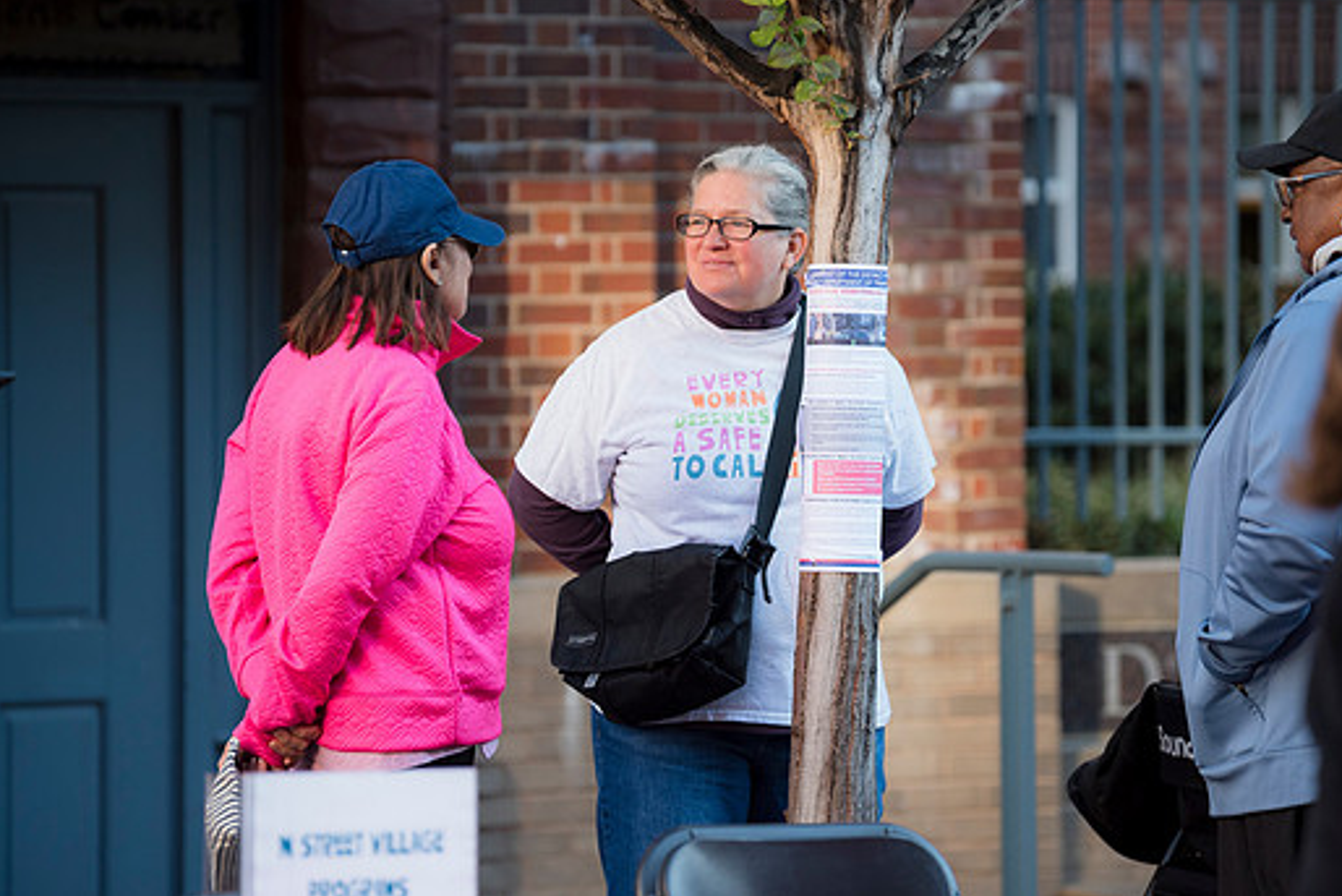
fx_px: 8837
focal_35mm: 237
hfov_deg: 8.7
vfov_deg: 5.8
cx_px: 689
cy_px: 393
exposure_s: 1/200
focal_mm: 210
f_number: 4
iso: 640
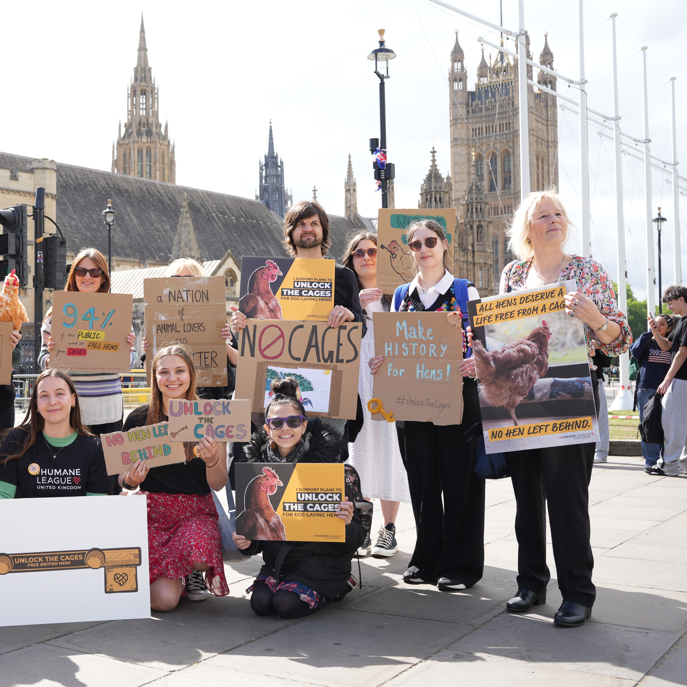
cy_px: 346
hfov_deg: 37.9
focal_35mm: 43
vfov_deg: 39.0
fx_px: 971
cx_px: 164
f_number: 5
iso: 100
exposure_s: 1/200
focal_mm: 33.2
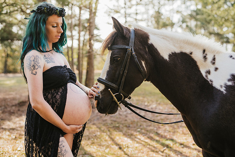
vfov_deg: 27.0
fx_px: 326
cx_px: 118
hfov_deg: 39.6
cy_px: 78
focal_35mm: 50
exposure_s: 1/200
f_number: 2.8
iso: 100
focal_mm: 50
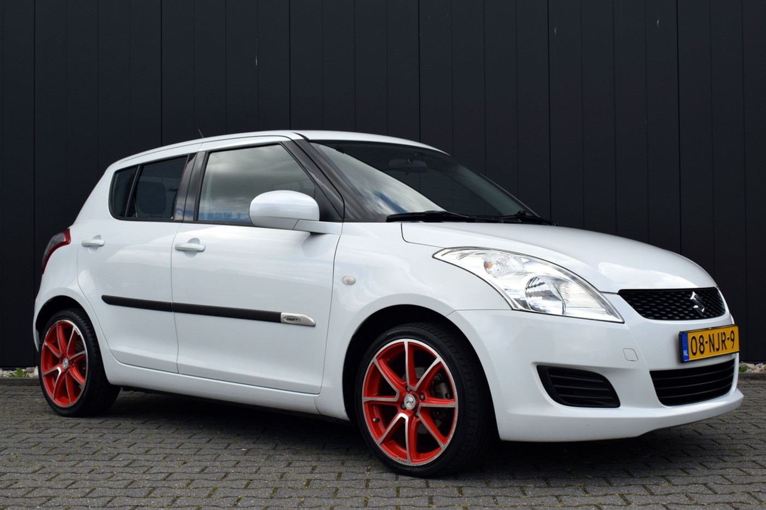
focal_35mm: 46
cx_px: 383
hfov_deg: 42.3
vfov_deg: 28.9
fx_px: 989
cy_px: 255
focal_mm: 31
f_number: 9
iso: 200
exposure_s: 1/320
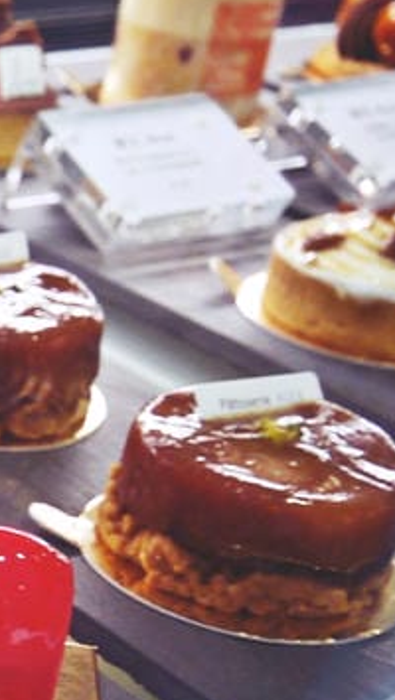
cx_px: -537
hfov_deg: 10.3
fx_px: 1916
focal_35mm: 103
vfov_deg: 20.0
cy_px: 718
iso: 320
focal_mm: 14
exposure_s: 1/60
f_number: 3.5
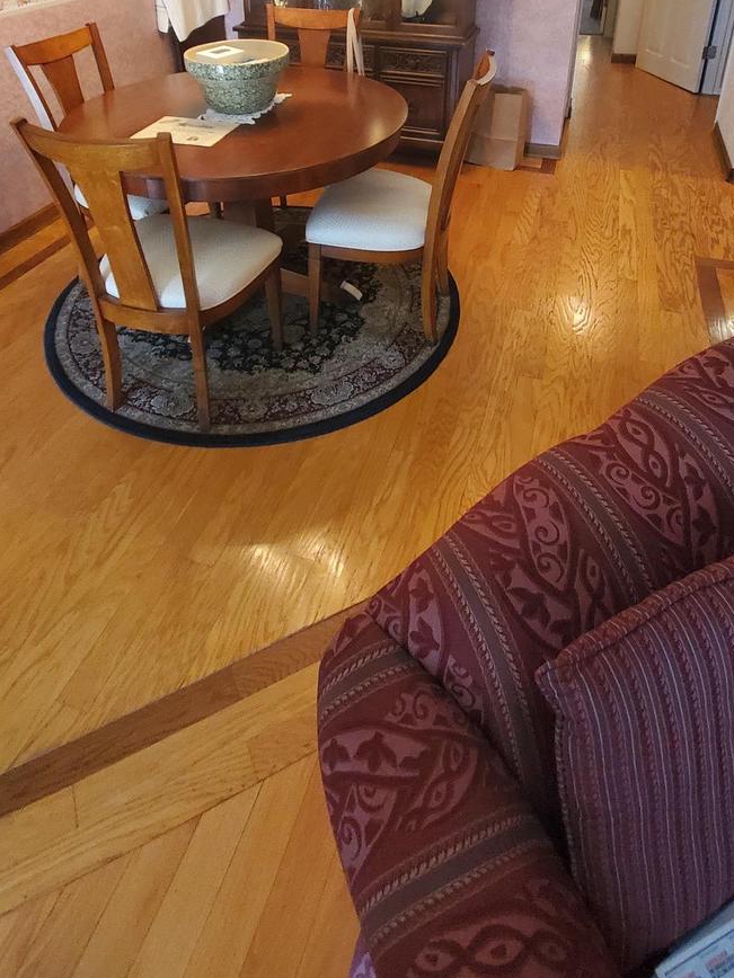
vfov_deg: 66.8
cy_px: 189
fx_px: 650
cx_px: 360
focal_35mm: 23
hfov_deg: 58.9
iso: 640
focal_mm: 1.8
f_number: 2.2
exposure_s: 1/59
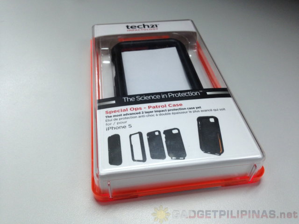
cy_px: 112
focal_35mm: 33
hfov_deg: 55.4
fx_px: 285
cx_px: 150
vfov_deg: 42.9
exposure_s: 1/20
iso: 80
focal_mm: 4.13
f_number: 2.4
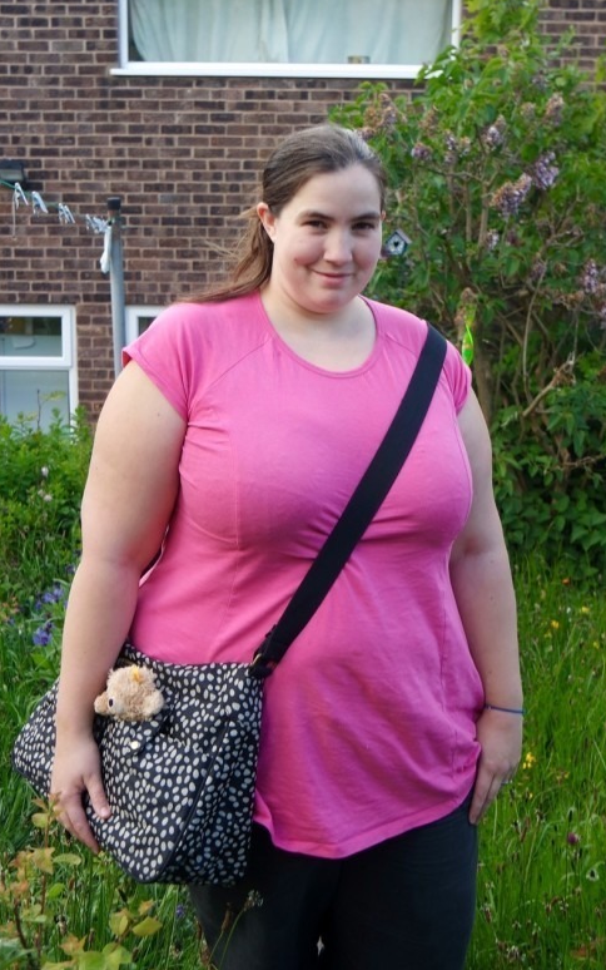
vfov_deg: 62.9
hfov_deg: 41.8
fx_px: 792
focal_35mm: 30
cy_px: 482
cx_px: 285
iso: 100
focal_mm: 19
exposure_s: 1/80
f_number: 4
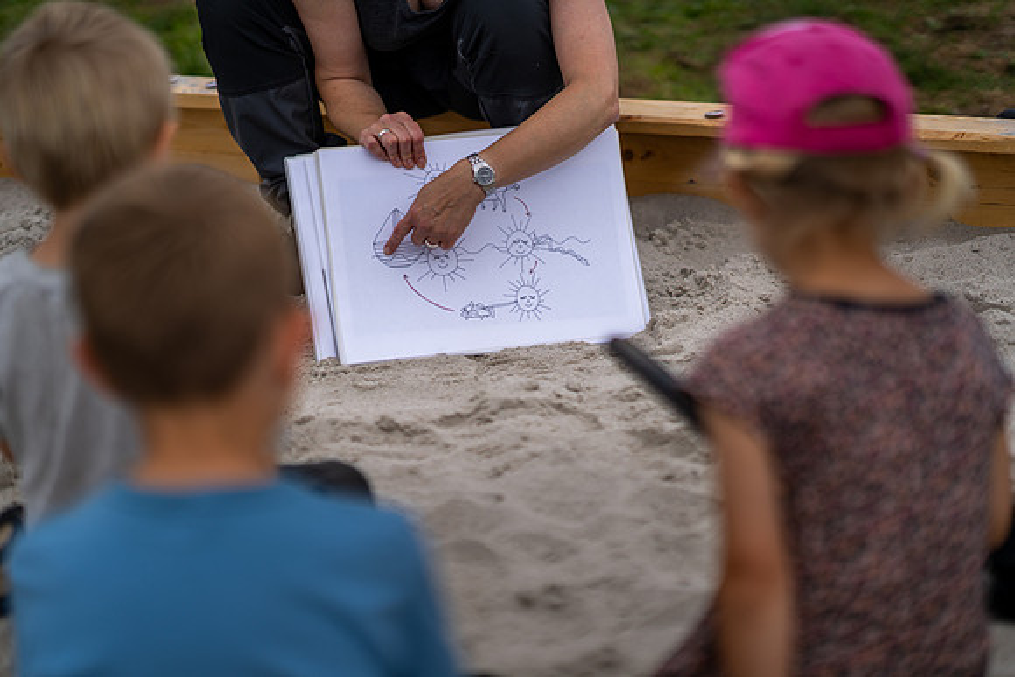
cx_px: 508
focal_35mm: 85
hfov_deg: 23.9
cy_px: 338
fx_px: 2397
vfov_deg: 16.1
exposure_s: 1/6400
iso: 80
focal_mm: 85
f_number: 1.4
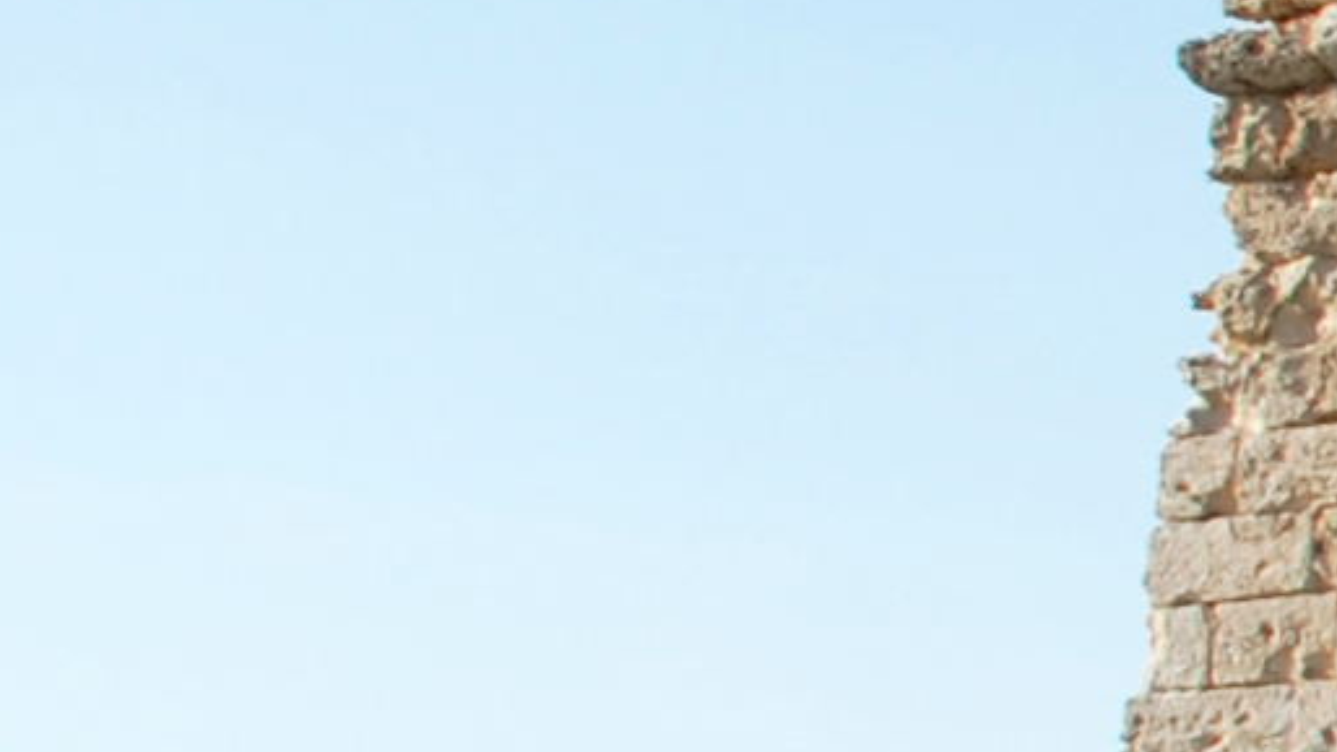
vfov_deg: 5.1
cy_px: 606
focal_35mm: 237
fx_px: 8401
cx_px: 3595
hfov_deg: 8.1
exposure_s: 1/250
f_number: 8
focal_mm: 20
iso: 100
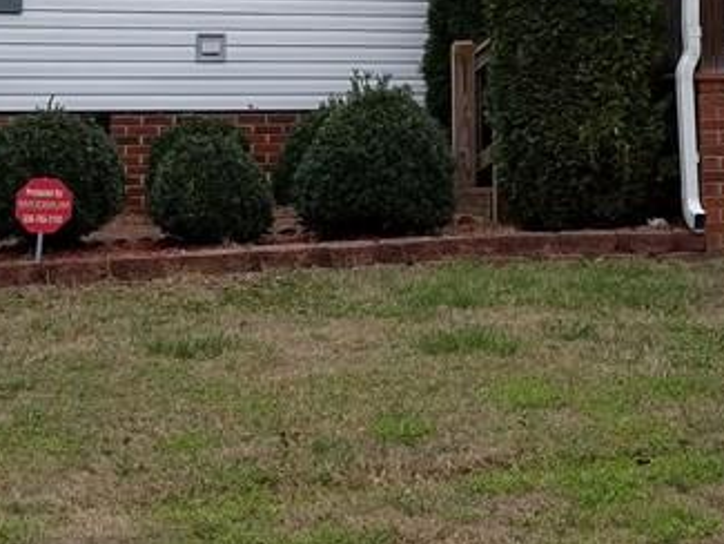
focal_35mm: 82
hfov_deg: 23.2
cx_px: 650
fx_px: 1716
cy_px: -16
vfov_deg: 17.5
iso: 50
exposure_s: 1/447
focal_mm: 4.2
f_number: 1.7
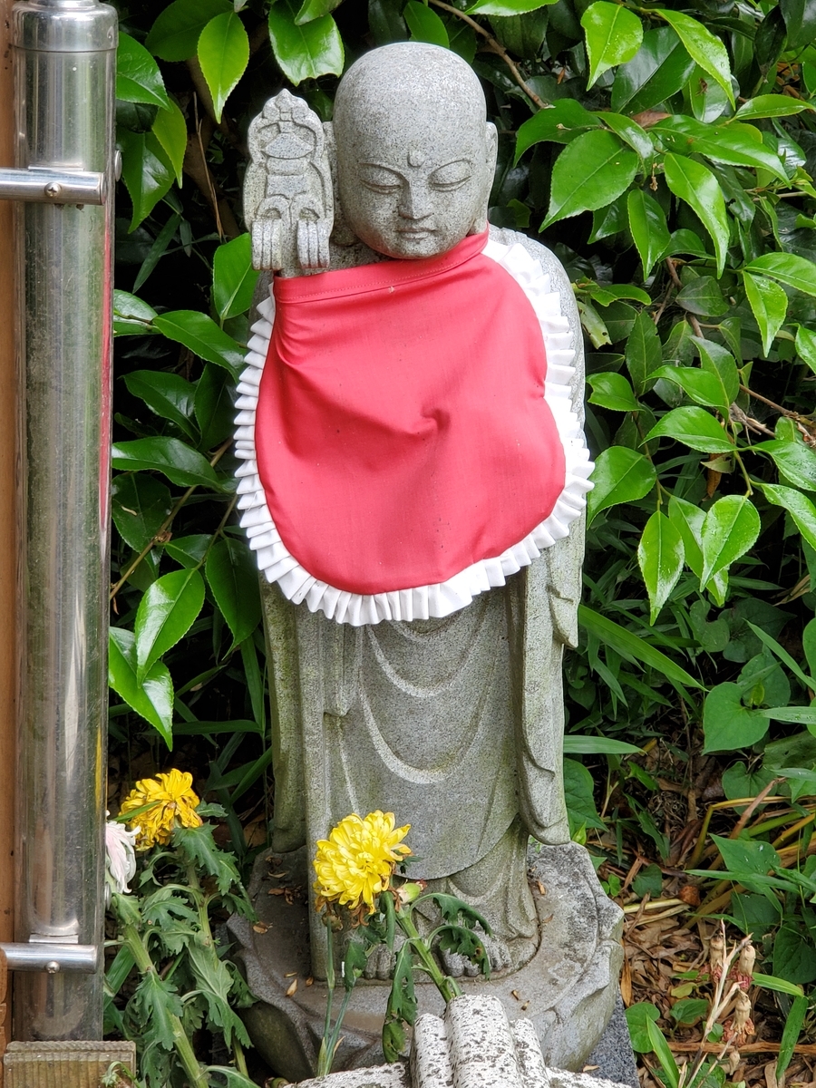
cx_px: 408
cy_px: 544
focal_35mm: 52
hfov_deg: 28.0
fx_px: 1634
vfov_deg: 36.8
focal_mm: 6
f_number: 2.4
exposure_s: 1/50
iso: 50
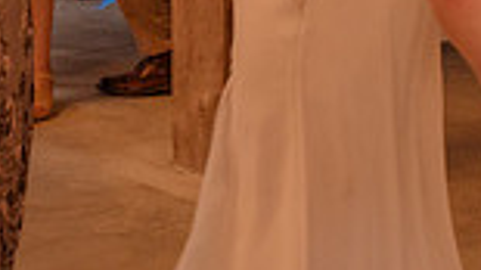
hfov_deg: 13.8
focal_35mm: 152
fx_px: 1938
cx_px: -60
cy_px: -222
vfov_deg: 7.7
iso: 640
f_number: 2.5
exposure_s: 1/200
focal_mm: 35
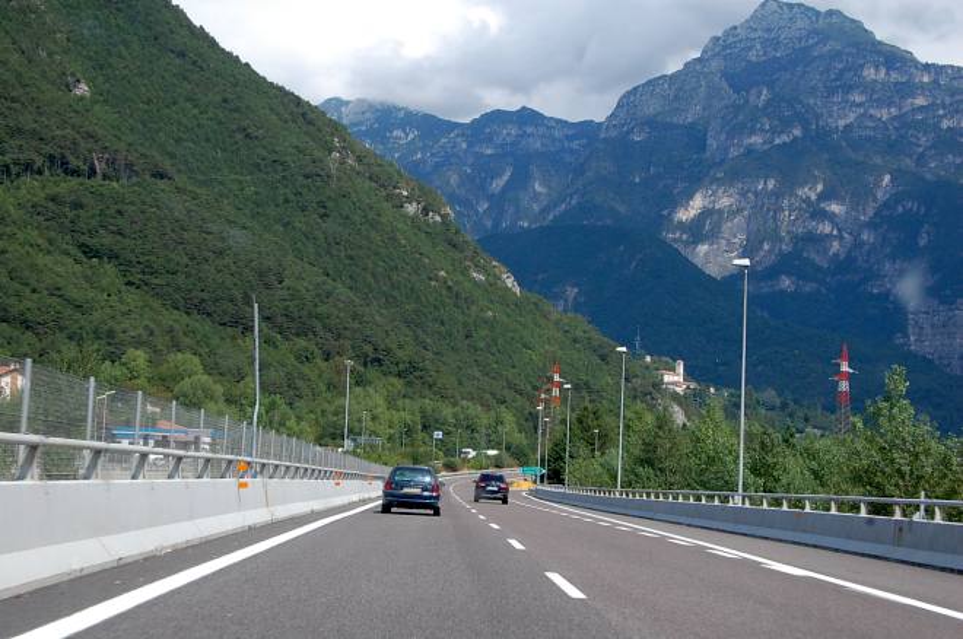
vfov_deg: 20.1
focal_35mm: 68
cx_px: 482
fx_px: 1803
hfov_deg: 29.9
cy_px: 320
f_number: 10
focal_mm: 45
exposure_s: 1/250
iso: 320
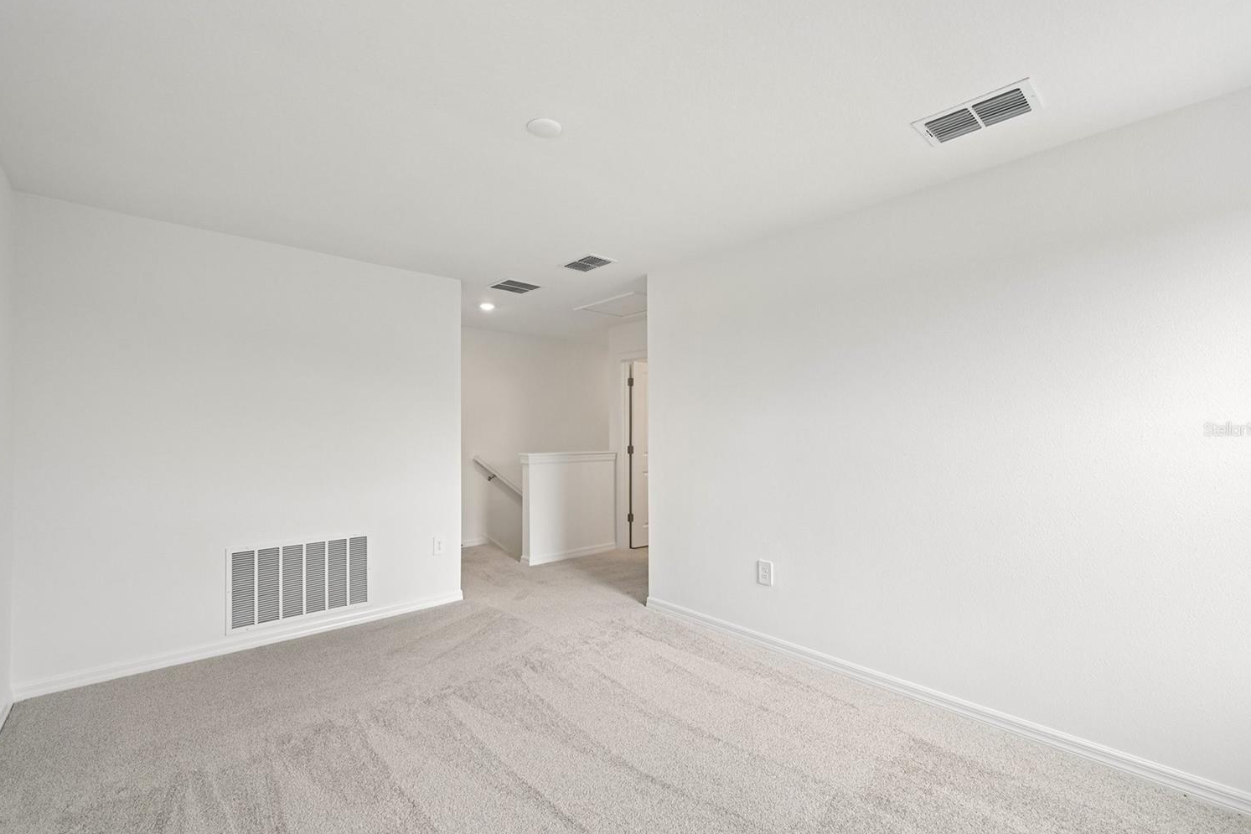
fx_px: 521
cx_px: 608
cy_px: 429
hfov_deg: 100.4
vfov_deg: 77.3
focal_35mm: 15
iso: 400
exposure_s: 1/80
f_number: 8
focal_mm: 14
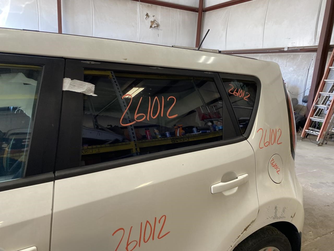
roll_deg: +2.2
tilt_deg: -18.5
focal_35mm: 26
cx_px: 167
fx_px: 251
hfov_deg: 67.3
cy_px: 126
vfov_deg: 53.1
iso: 125
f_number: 1.8
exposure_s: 1/110
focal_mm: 4.25
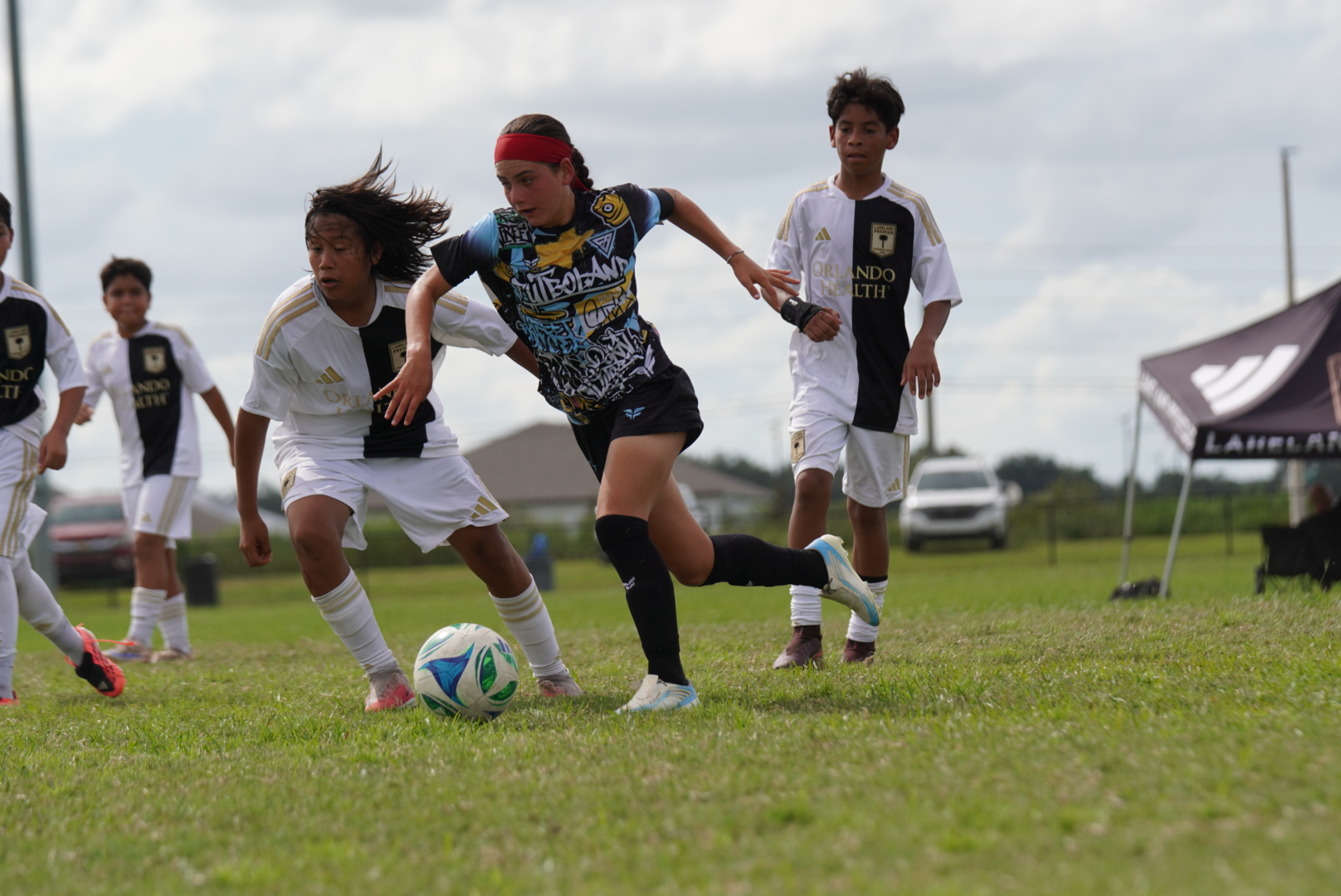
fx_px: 7436
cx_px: 670
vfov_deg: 6.9
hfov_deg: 10.3
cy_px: 448
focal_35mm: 200
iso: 160
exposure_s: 1/2000
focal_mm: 133
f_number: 4
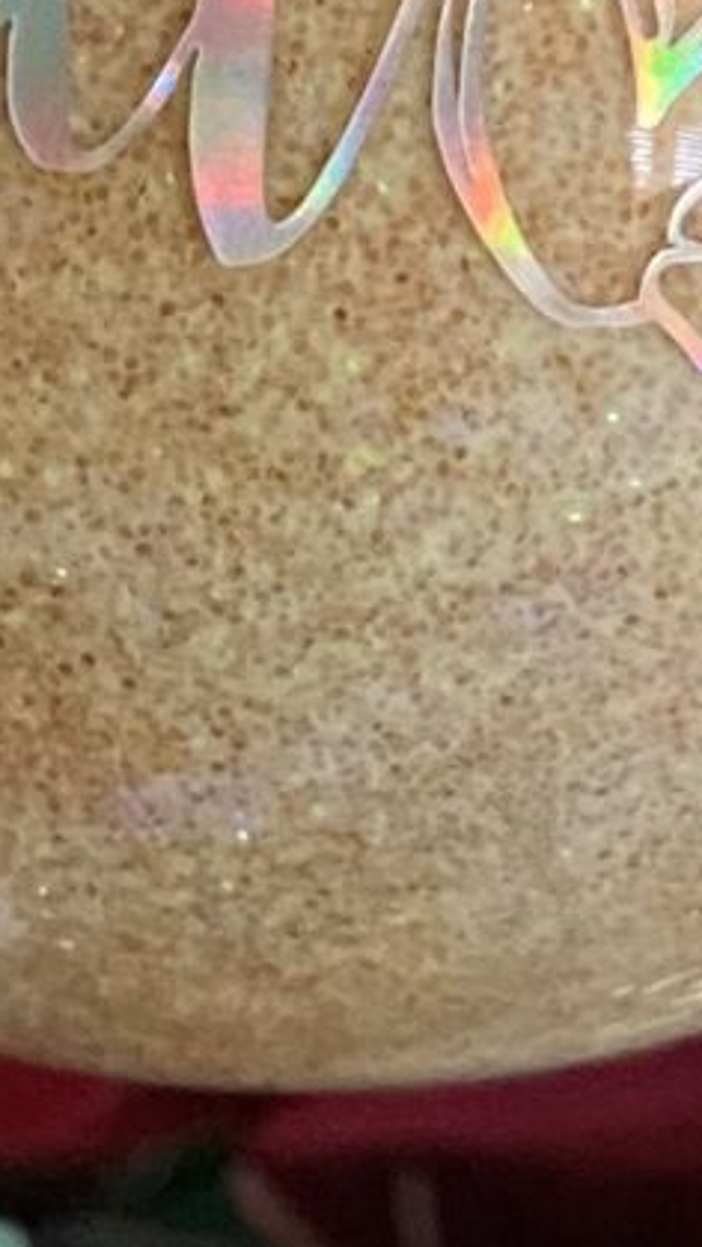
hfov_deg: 7.0
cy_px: -565
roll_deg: -15.1
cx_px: 271
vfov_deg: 11.9
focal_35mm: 173
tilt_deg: -32.8
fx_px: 5719
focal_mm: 4.25
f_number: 1.8
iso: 640
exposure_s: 1/30
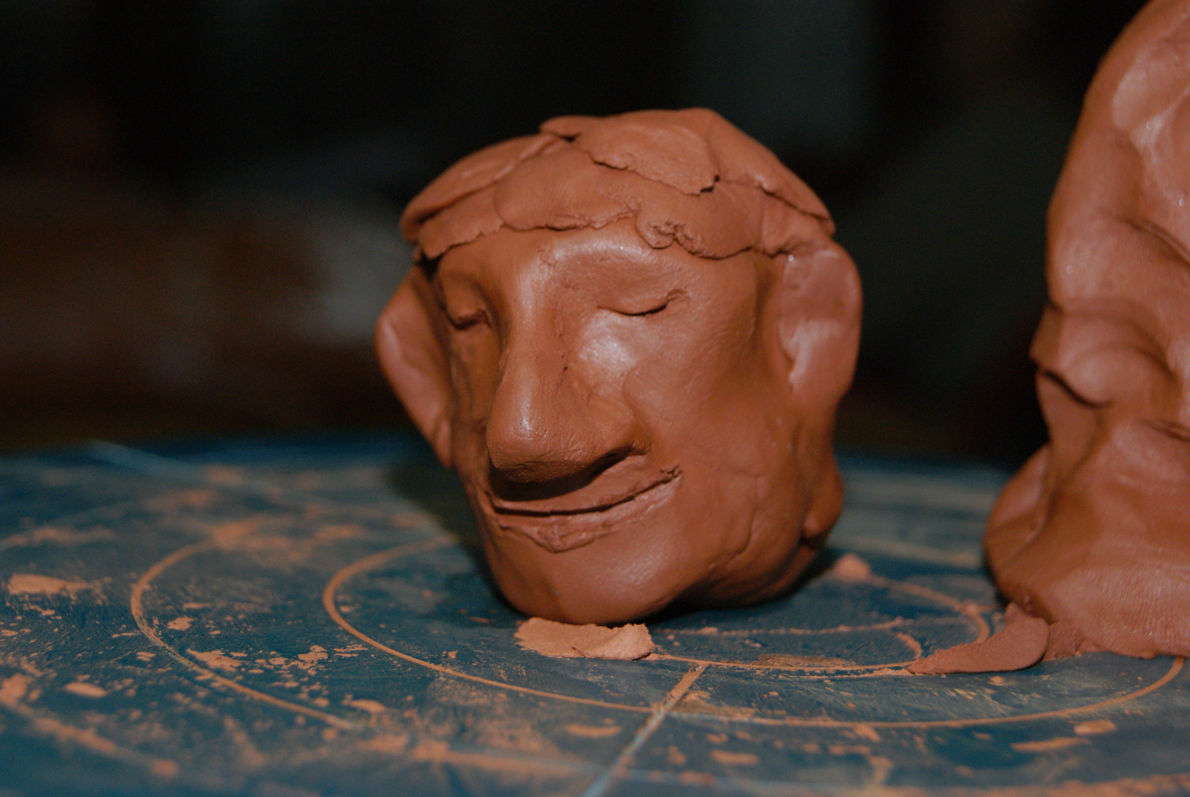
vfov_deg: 18.2
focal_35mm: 75
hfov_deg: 27.0
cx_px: 595
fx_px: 2482
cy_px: 398
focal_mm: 50
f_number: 7.1
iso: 400
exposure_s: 1/80
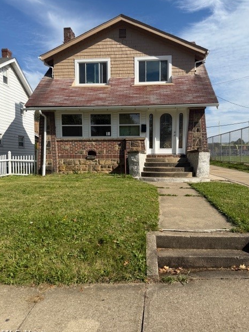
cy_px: 168
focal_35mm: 25
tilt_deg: -3.0
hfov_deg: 54.9
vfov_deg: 69.4
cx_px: 128
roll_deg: +1.2
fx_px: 240
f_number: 1.78
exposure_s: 1/5319
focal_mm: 6.76
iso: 80
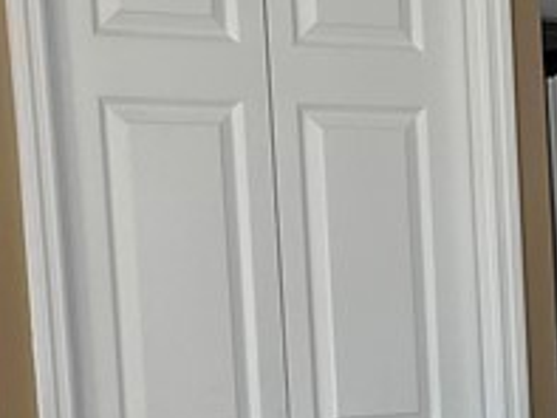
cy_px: 472
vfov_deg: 10.8
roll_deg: +3.1
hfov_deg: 13.0
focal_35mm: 135
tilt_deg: -7.4
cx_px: 1052
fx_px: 2174
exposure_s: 1/120
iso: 100
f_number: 1.6
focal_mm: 5.1
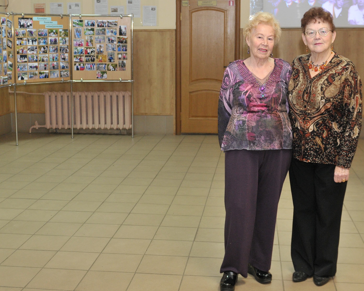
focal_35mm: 52
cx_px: 174
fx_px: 560
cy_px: 115
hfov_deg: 36.0
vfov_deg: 29.1
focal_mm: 24
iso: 640
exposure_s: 1/125
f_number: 3.2
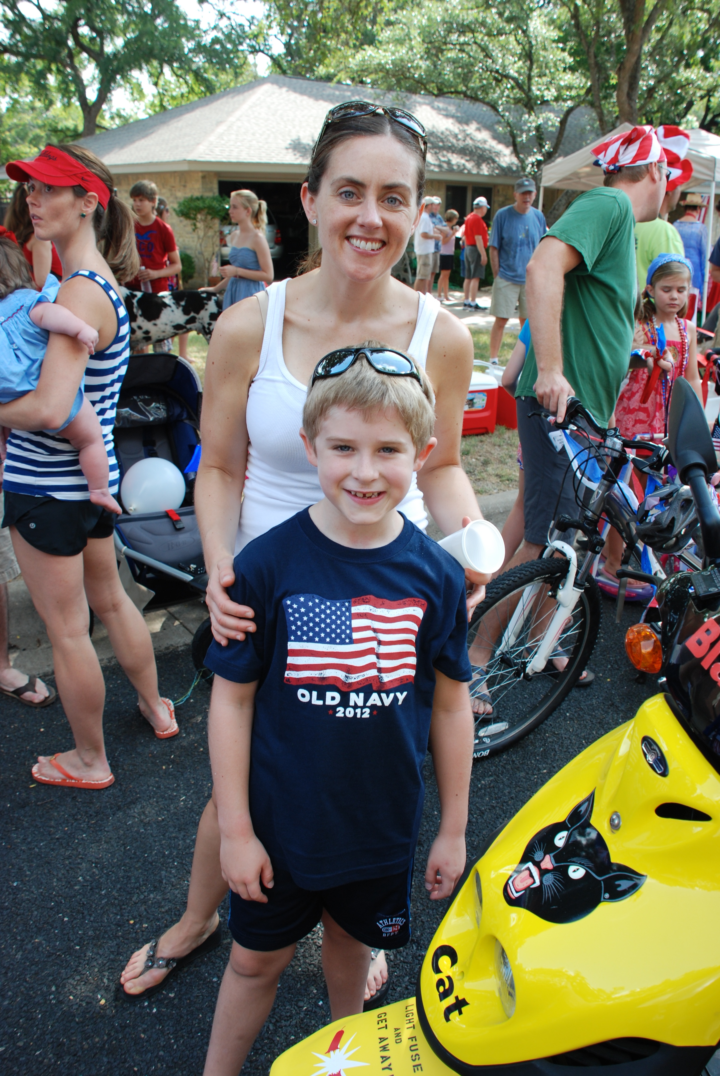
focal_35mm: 30
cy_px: 538
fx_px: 897
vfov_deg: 61.9
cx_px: 360
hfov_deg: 43.7
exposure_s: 1/100
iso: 200
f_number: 5
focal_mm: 20
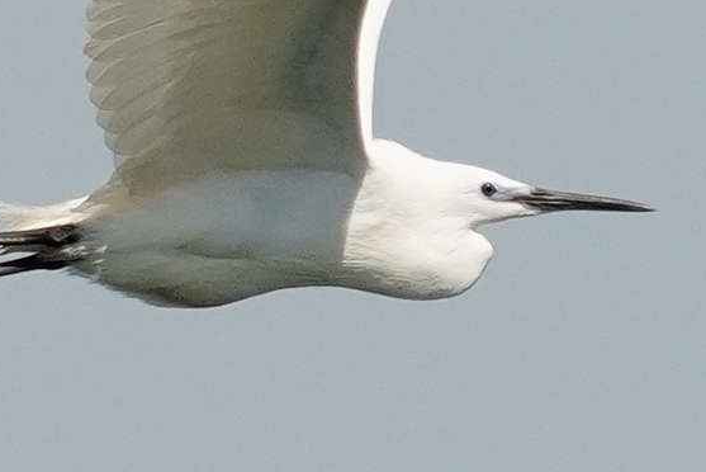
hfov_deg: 2.1
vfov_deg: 1.4
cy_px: 93
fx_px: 19012
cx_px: 288
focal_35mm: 969
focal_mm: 600
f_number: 7.1
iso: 400
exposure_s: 1/2500
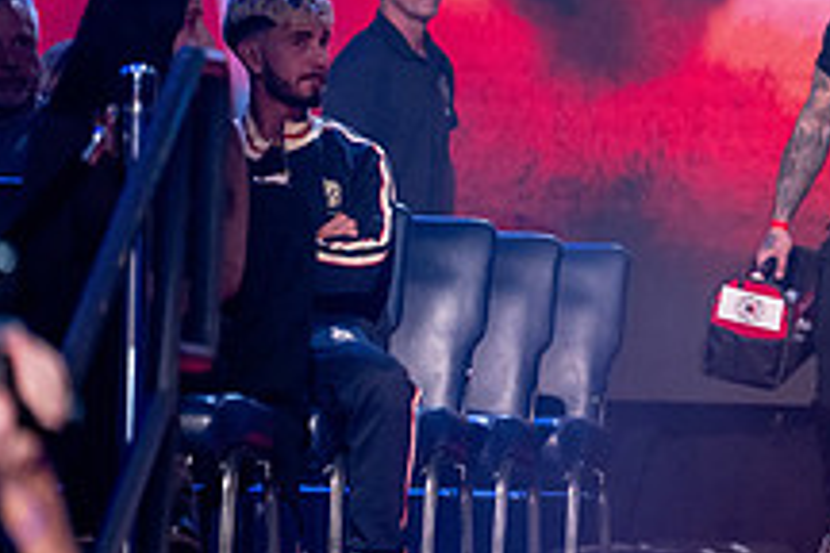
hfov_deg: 5.1
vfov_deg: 3.4
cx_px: 988
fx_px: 9268
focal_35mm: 402
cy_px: 83
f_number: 2
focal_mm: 150
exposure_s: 1/500
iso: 1600
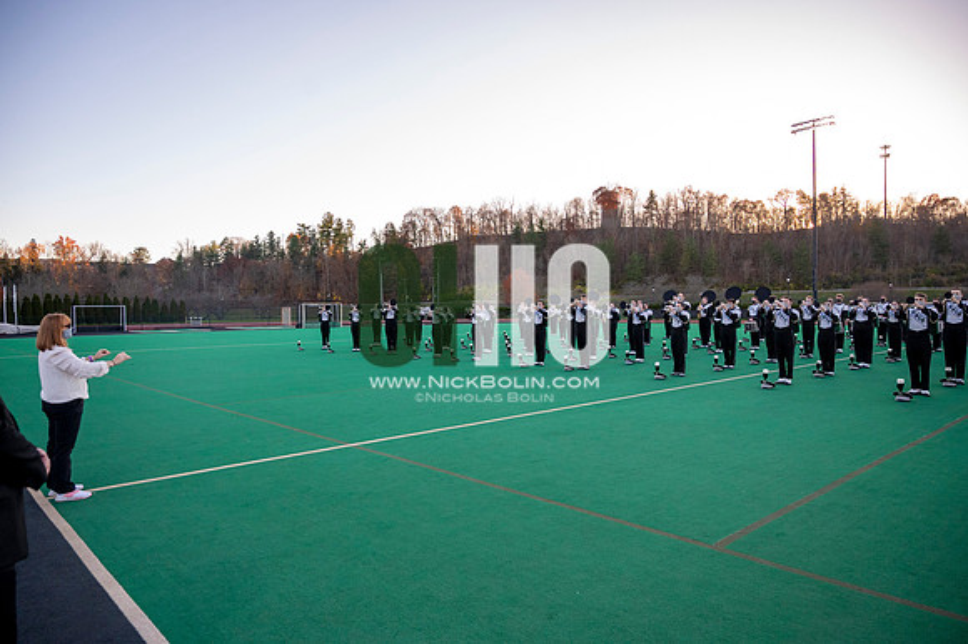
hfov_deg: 73.8
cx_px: 484
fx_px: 645
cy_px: 322
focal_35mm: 24
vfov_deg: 53.1
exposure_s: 1/3200
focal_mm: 24
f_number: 4
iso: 2000
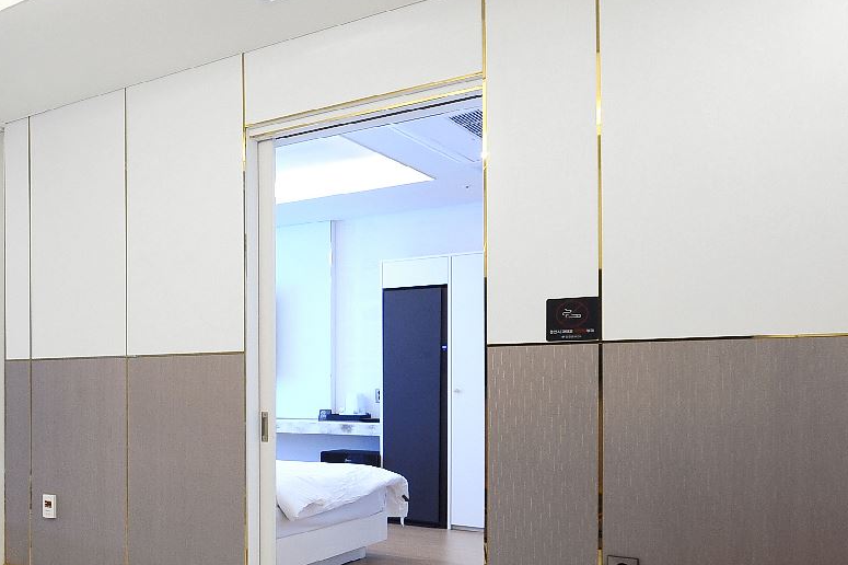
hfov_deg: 40.4
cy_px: 384
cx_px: -113
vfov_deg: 35.5
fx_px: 871
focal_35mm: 37
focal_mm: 14
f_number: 6.3
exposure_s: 1/20
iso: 400
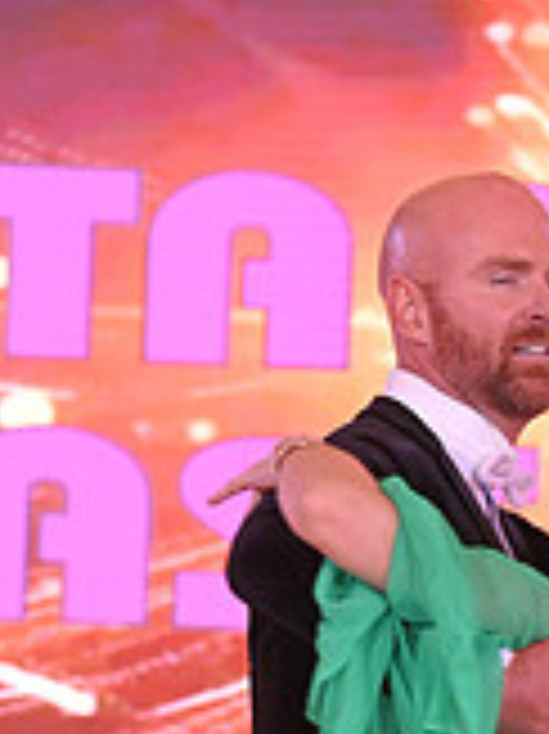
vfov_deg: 5.6
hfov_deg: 4.2
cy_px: 982
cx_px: 425
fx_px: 7411
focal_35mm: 350
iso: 2500
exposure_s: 1/200
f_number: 6.3
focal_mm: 102
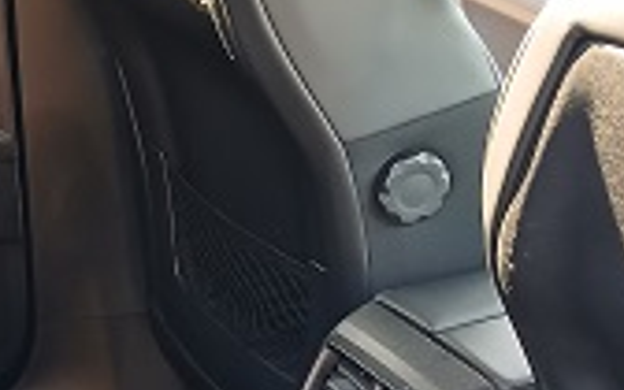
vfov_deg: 12.3
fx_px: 1735
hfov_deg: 19.7
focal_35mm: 102
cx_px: -22
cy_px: 550
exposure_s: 1/50
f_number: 1.8
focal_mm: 3.98
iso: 250
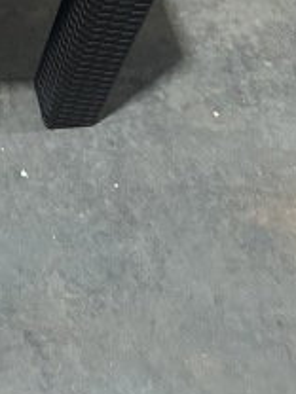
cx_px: -243
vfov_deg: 17.0
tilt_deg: -45.1
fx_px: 1072
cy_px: -325
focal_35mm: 94
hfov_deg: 13.9
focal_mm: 6.86
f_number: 1.78
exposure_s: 1/60
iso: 640
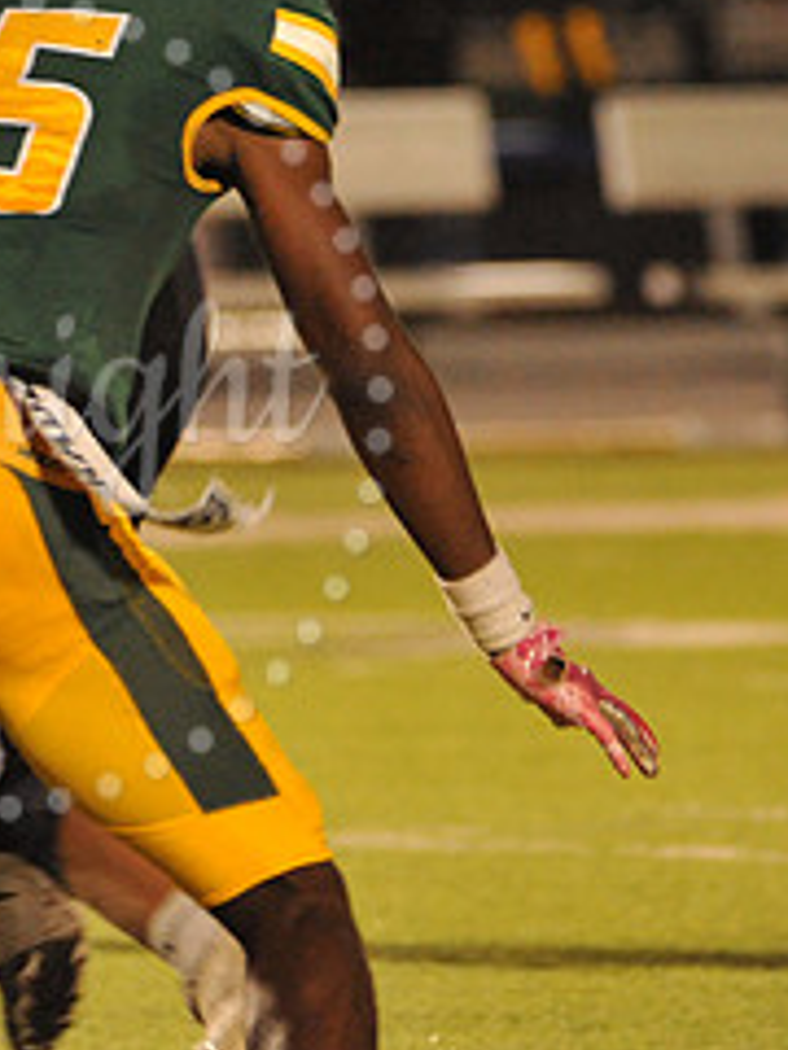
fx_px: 28167
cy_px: 398
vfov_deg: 2.1
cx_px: -26
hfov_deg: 1.6
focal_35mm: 928
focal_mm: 400
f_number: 6.3
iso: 6400
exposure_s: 1/160
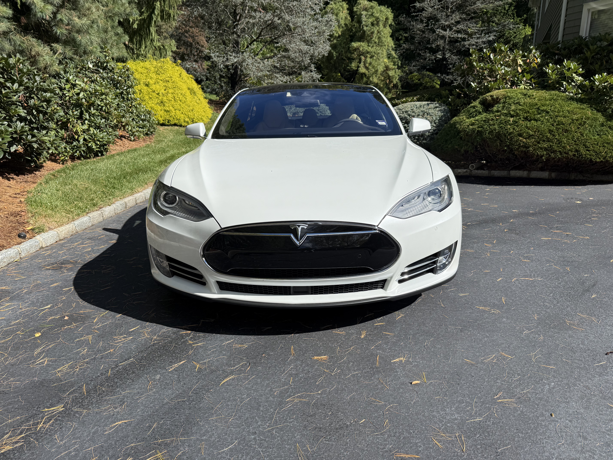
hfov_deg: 71.6
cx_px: 306
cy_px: 230
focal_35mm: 24
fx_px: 425
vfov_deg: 56.8
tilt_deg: -14.7
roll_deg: +0.8
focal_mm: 6.76
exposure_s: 1/5714
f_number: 1.78
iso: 80
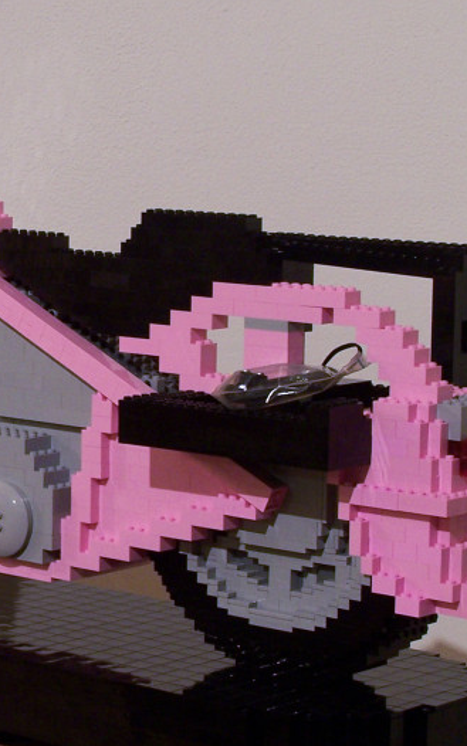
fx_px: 2687
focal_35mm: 132
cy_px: 328
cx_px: -17
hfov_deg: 9.9
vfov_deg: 15.8
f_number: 3.2
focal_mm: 10.7
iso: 80
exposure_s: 1/2
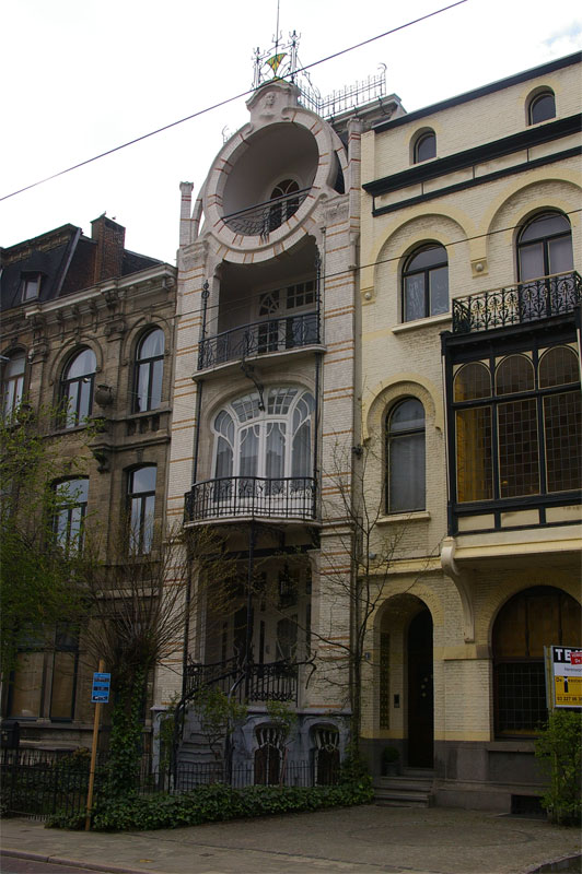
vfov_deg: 55.1
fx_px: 838
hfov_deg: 38.3
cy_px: 437
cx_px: 291
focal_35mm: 34
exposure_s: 1/250
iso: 400
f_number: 11
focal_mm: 23
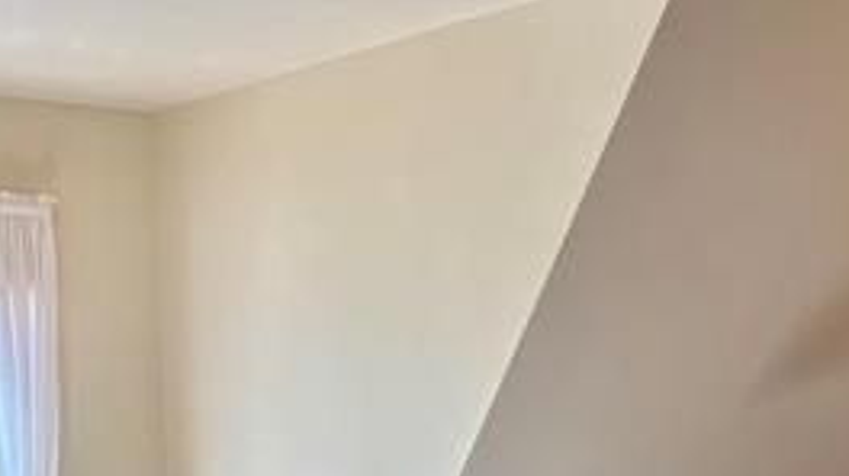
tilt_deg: -6.2
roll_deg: +0.3
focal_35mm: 110
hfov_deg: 18.5
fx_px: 2474
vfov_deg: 10.5
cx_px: 1016
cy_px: 769
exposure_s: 1/120
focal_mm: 5.96
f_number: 1.6
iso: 160
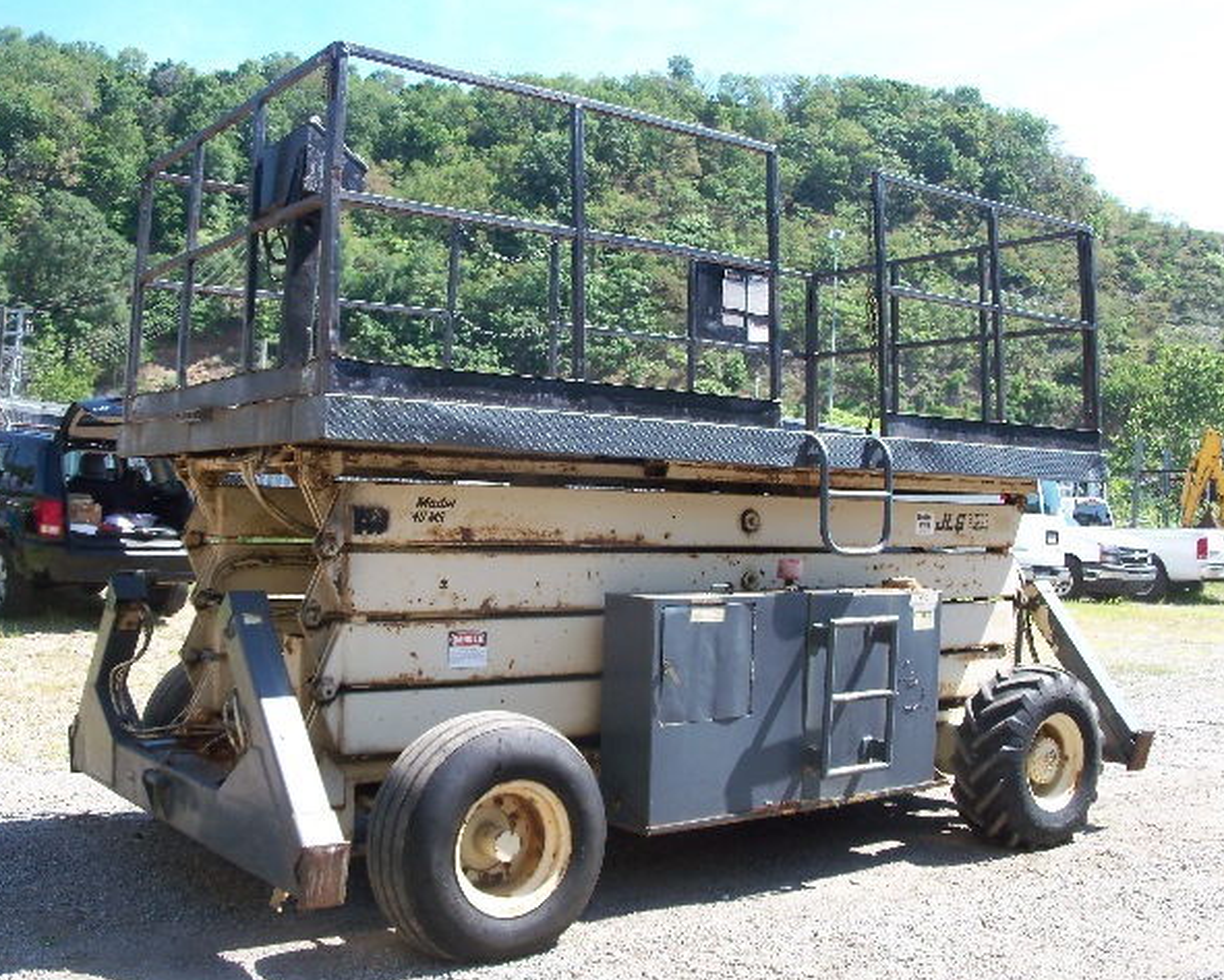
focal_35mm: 37
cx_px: 567
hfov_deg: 49.0
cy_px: 489
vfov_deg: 40.1
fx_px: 1341
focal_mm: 6.3
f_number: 3
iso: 64
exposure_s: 1/250
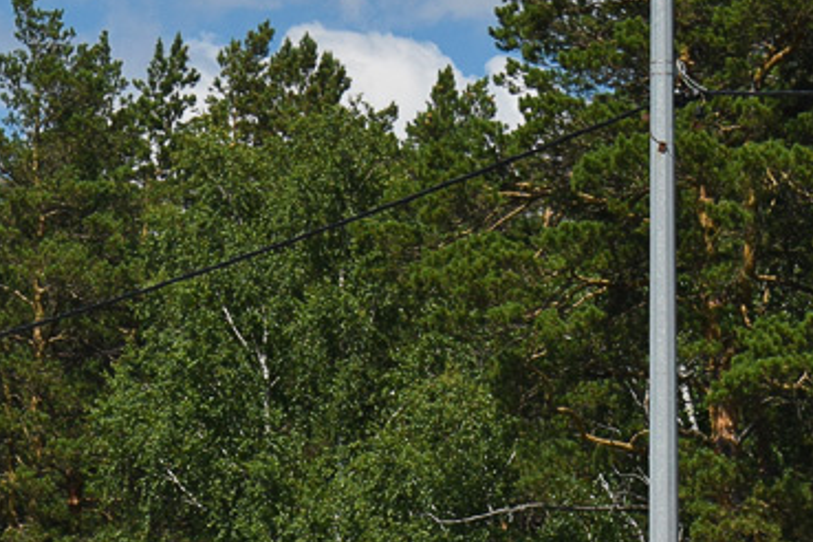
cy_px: 727
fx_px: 6066
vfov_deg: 5.1
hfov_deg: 7.6
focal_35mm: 269
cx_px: -291
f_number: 7.1
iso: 200
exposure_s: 1/1250
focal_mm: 55
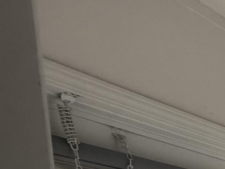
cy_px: 337
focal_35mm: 69
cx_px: 502
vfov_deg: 16.4
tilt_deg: -7.0
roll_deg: -0.6
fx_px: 449
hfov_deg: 16.5
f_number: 2.2
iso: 125
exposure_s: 1/99
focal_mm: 2.22
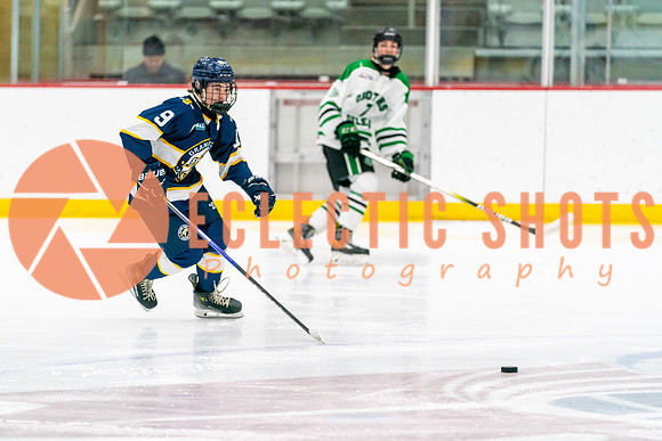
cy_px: 220
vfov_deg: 6.8
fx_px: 3712
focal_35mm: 202
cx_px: 303
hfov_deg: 10.2
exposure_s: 1/1250
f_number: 2.8
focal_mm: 186
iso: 3200
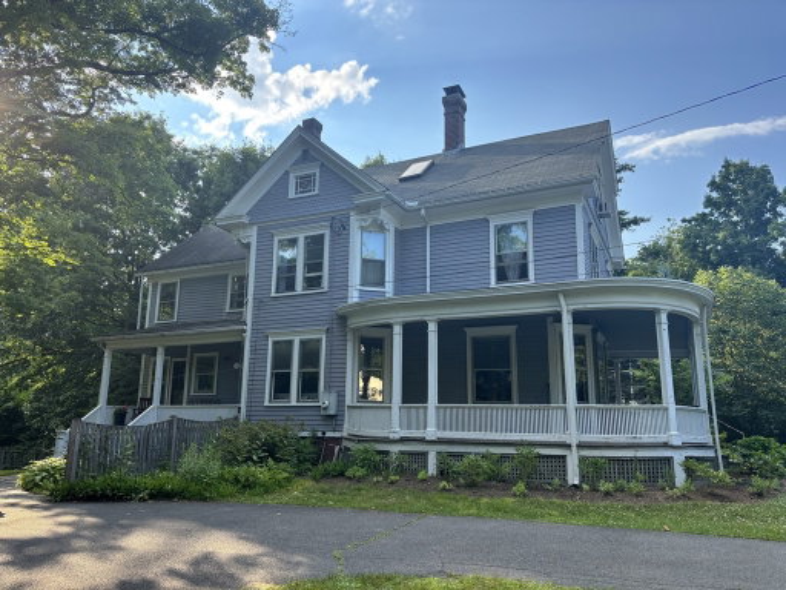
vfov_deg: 53.1
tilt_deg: +11.8
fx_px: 590
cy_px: 295
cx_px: 393
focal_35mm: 26
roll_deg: -1.0
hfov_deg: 67.3
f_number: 1.6
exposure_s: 1/844
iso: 50
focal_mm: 5.96
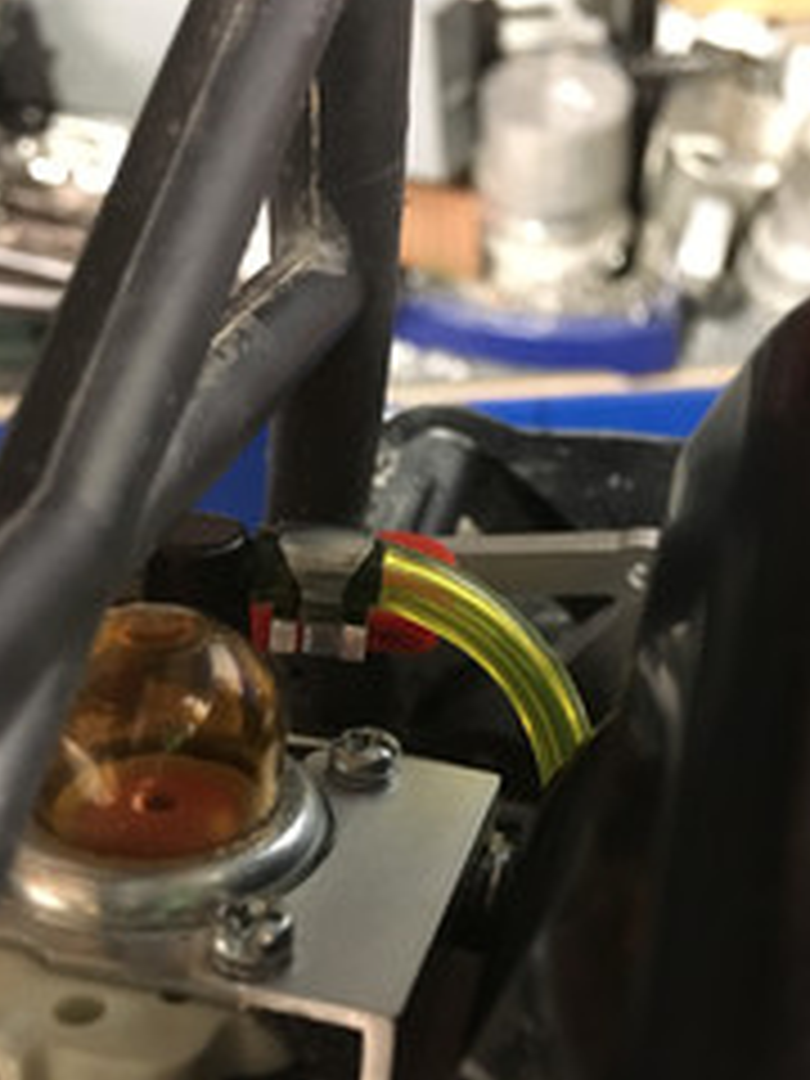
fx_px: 1310
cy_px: 716
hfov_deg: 33.9
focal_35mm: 42
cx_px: 574
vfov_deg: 44.2
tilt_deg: -55.0
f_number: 2.2
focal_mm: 4.15
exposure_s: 1/17
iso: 320
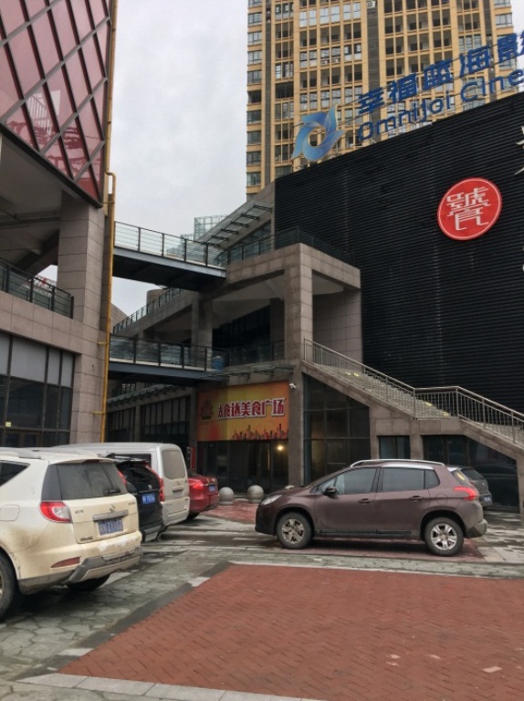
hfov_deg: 48.1
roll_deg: -2.1
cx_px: 262
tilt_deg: +13.1
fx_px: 587
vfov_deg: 61.7
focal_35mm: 29
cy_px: 350
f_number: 2.2
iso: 25
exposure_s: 1/100
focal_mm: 4.15
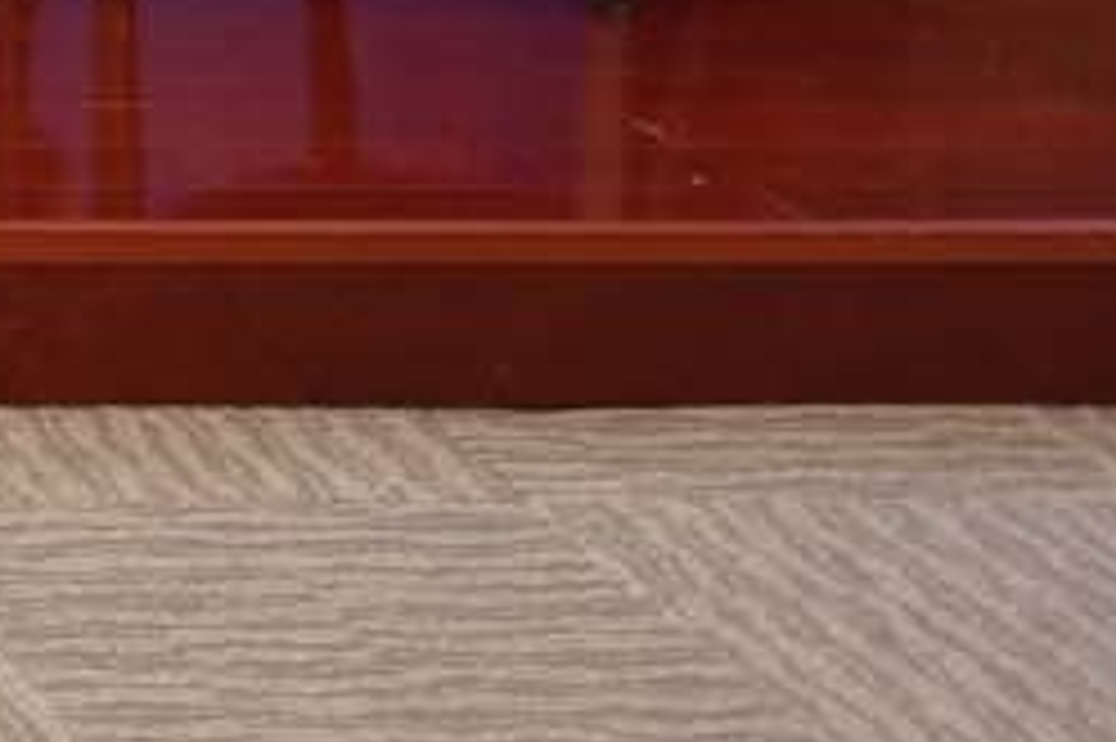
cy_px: -1111
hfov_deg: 13.3
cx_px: -1314
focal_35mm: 126
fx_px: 3903
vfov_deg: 9.5
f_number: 4.5
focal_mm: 16
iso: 400
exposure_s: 1/13
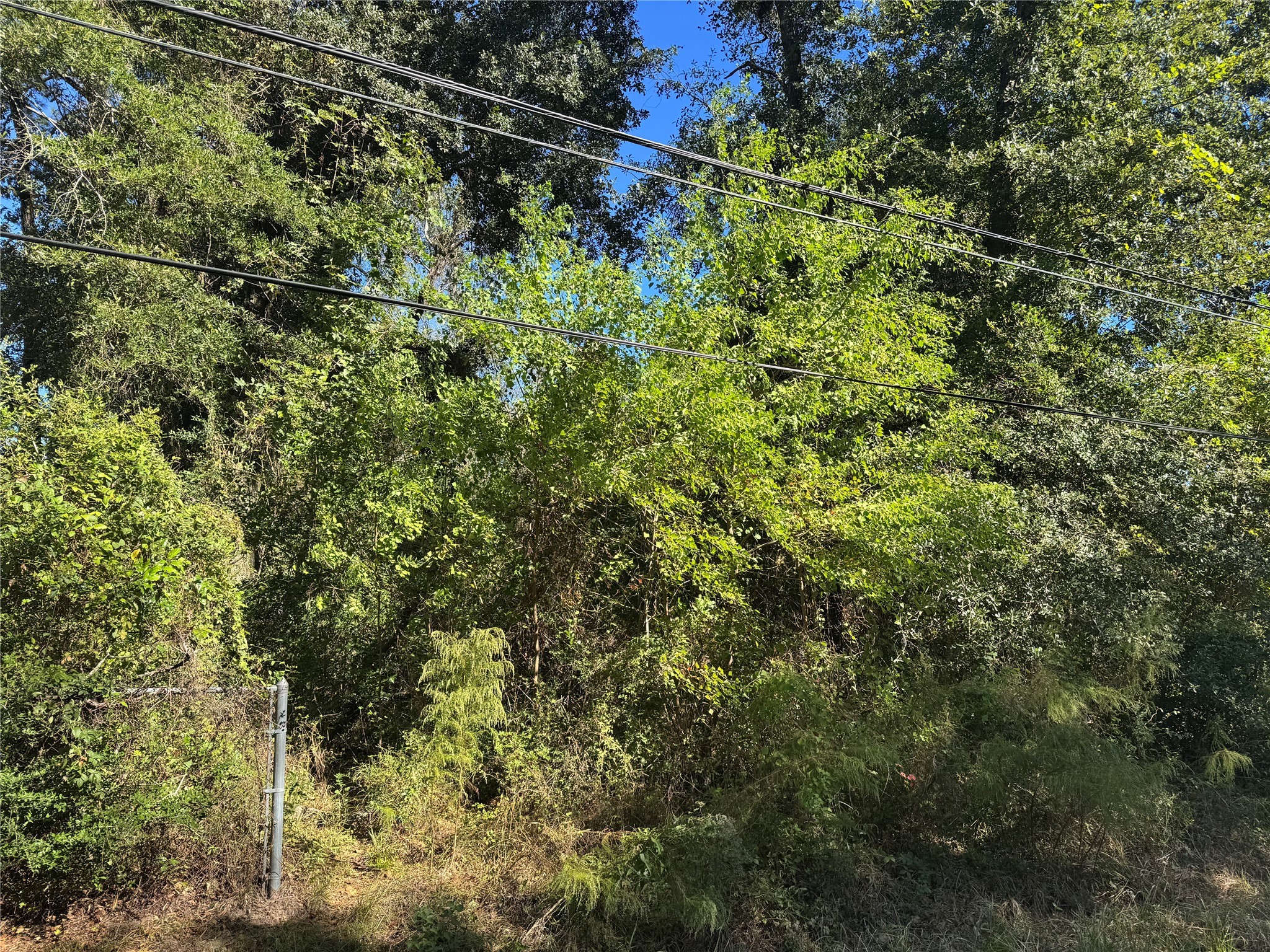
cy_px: 476
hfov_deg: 71.6
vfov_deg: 56.8
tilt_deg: +7.7
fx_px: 881
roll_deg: -1.3
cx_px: 635
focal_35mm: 24
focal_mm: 6.76
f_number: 1.78
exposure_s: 1/995
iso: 80
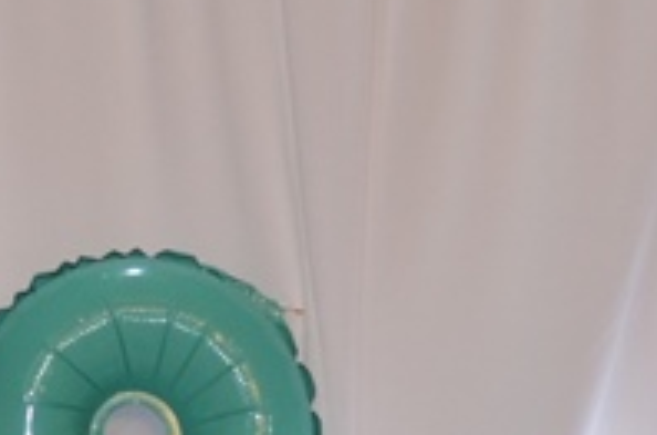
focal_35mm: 544
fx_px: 9904
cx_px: 60
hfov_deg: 3.8
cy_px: 913
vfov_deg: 2.5
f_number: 4
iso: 560
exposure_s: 1/60
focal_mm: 70
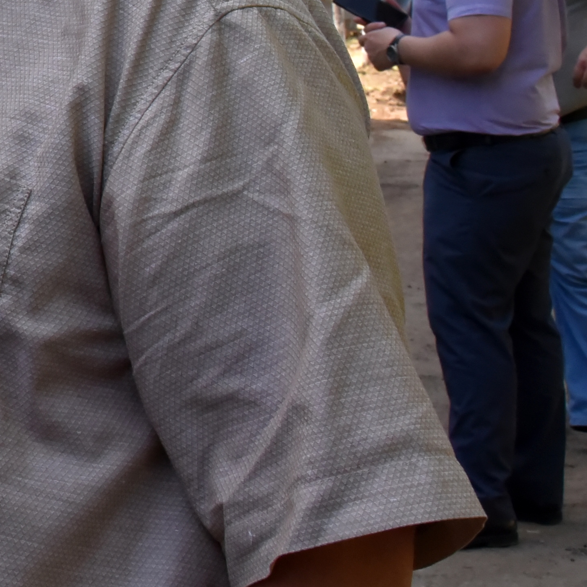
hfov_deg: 12.7
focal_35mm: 120
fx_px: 2302
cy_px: -53
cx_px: -586
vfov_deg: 14.2
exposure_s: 1/800
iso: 2500
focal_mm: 34
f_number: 14
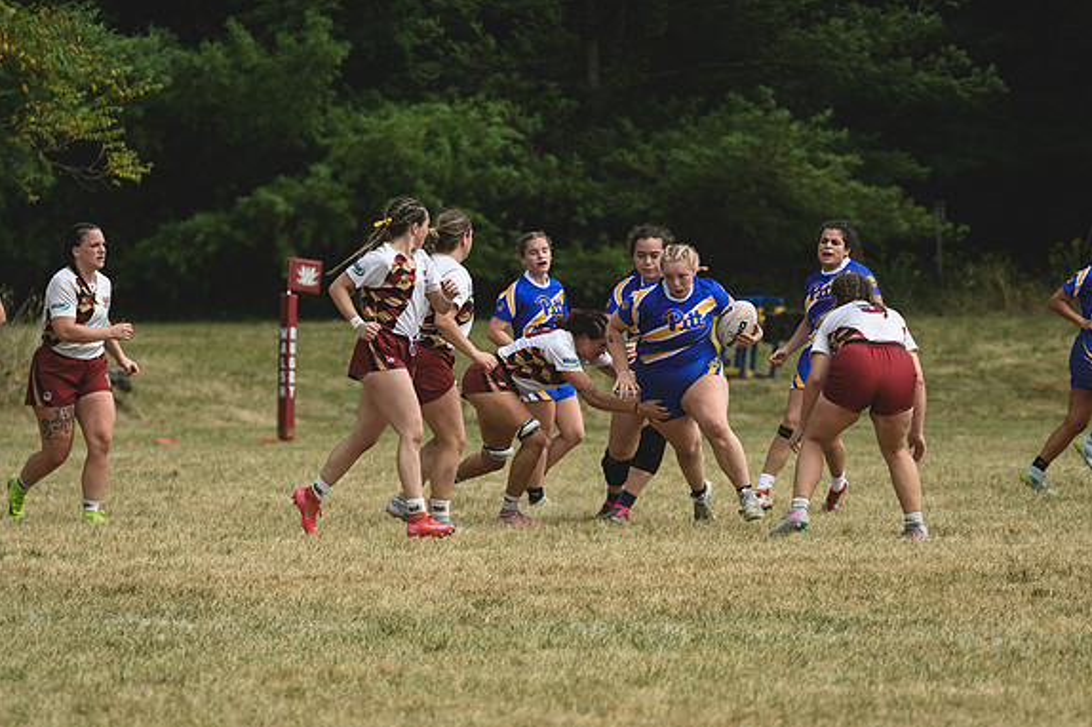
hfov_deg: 5.4
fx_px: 11489
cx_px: 550
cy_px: 362
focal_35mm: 379
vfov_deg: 3.6
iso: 200
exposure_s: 1/1000
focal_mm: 250
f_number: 5.6
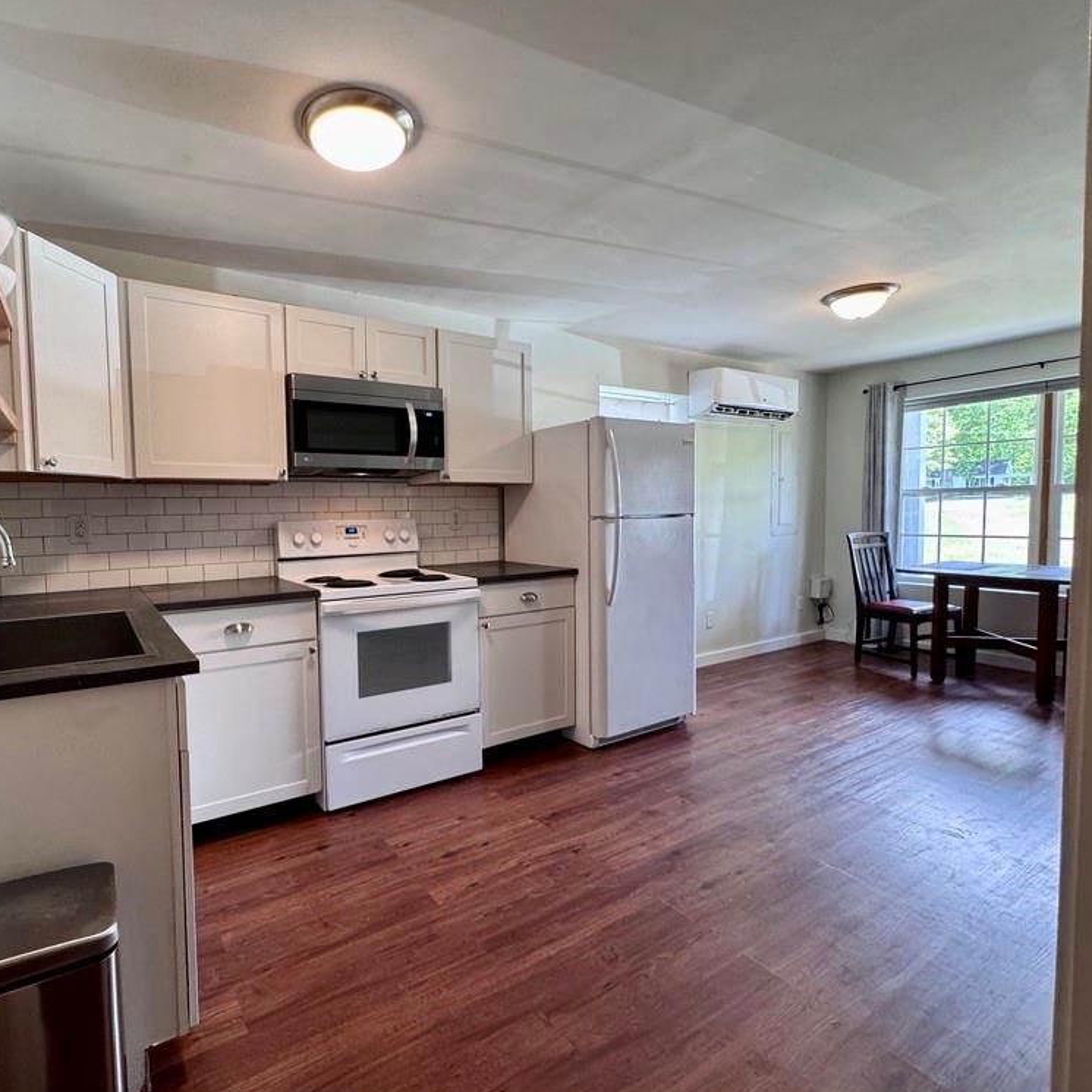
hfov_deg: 82.8
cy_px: 547
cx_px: 428
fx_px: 607
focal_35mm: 17
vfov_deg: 84.0
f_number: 2.2
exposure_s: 1/120
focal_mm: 2.22
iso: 250
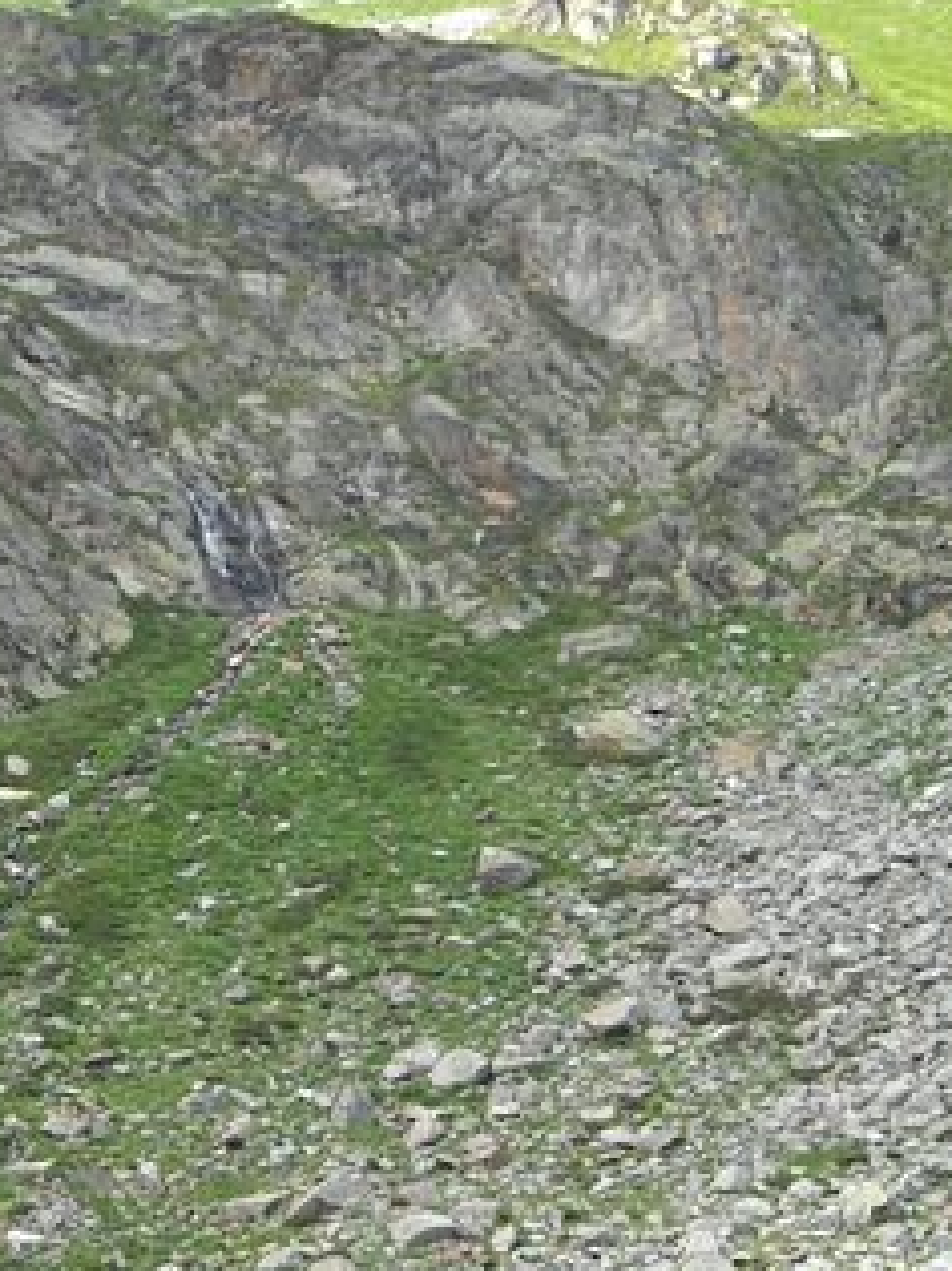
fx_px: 3266
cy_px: 746
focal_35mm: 89
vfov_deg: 22.0
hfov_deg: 16.5
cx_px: 222
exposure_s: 1/250
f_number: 2.8
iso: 64
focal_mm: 5.7
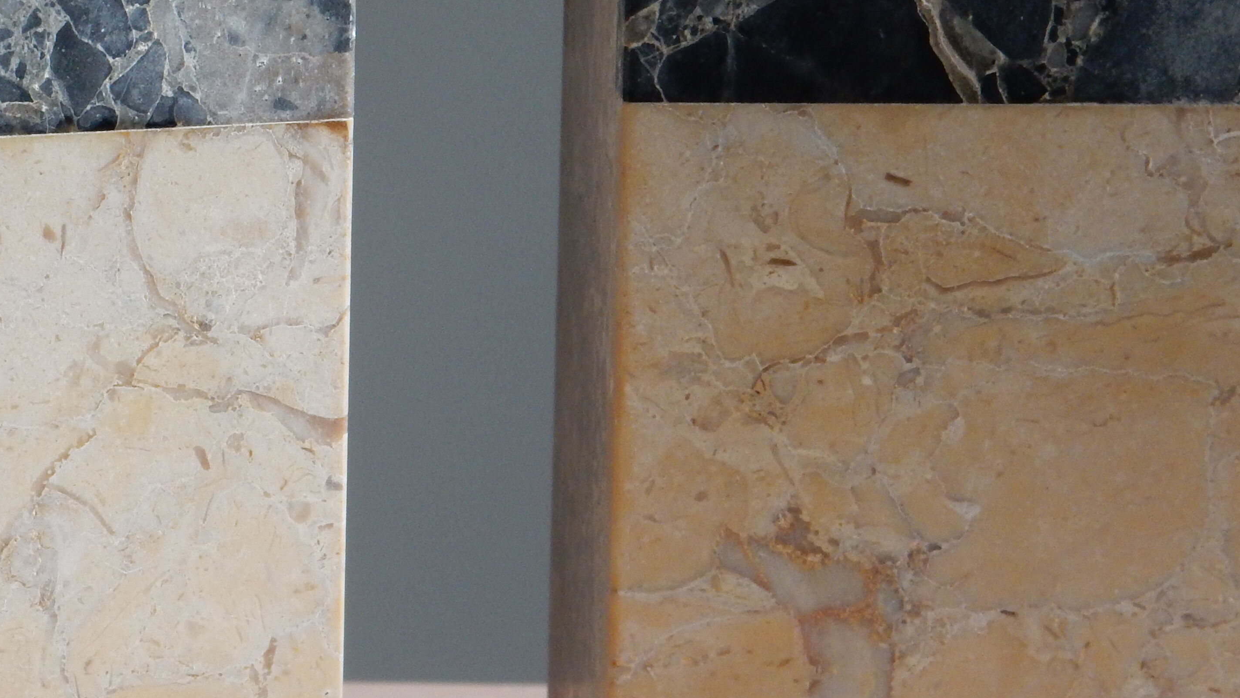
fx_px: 13251
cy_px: 281
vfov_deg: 3.0
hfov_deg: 5.4
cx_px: 296
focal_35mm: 403
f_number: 6.3
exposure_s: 1/30
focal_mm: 40.9
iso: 250
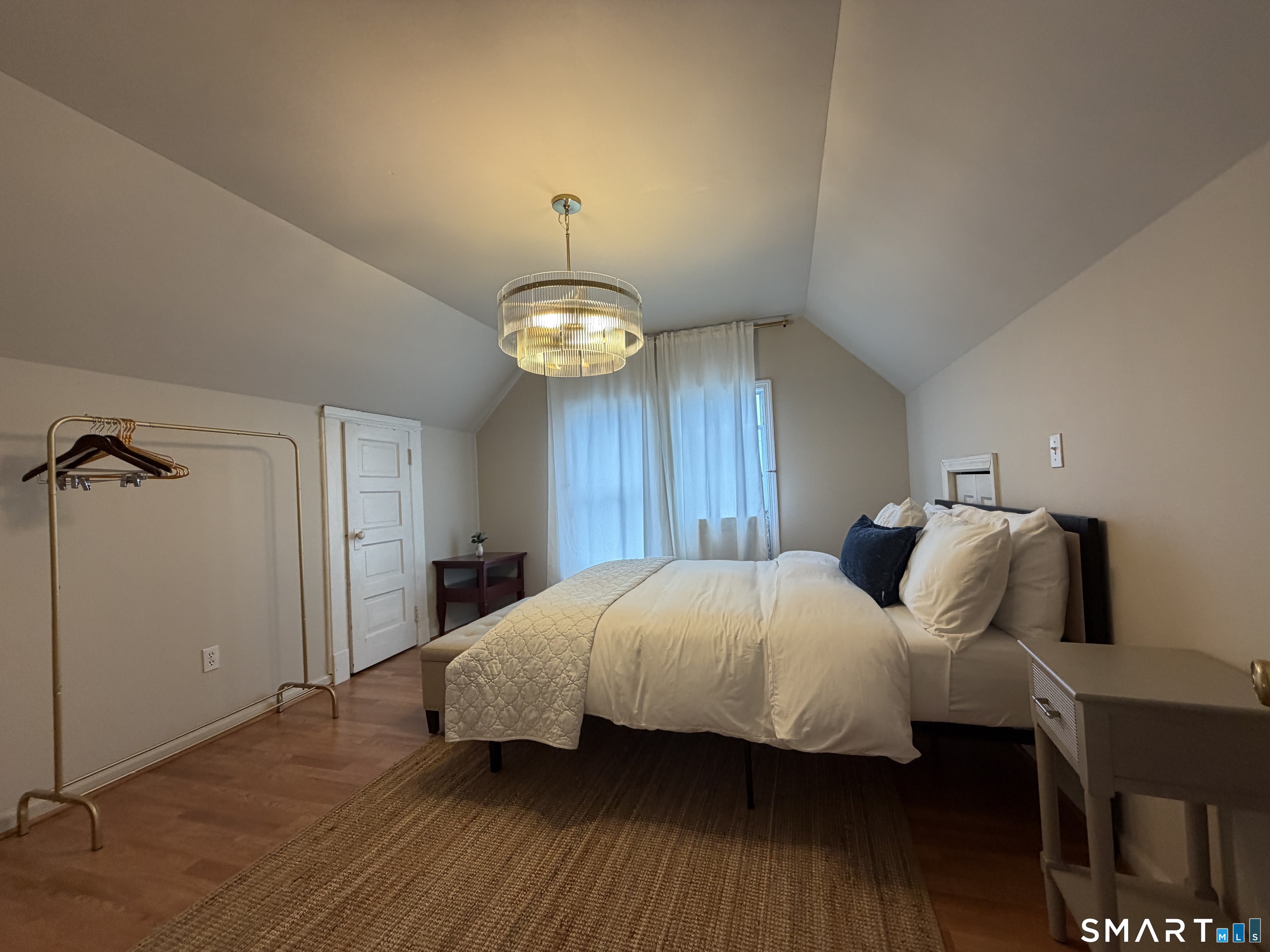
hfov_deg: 102.1
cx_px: 635
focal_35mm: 14
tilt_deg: +2.1
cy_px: 476
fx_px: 514
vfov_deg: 85.7
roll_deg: +2.6
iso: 200
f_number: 2.2
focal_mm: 2.22
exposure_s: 1/120
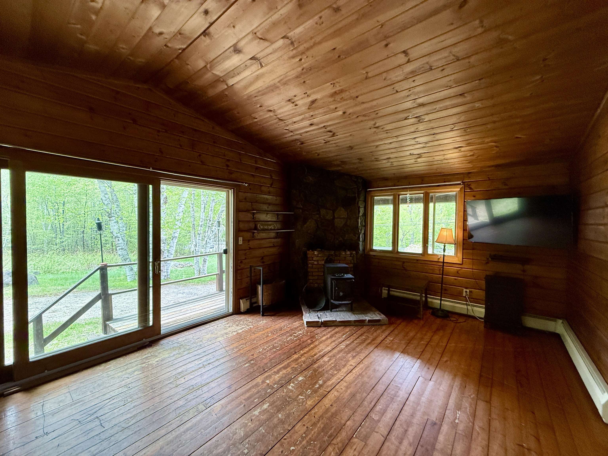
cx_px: 304
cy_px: 228
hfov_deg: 102.1
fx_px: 246
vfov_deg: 85.7
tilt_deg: -1.2
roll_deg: -0.8
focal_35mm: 14
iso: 320
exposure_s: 1/120
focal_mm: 2.22
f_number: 2.2
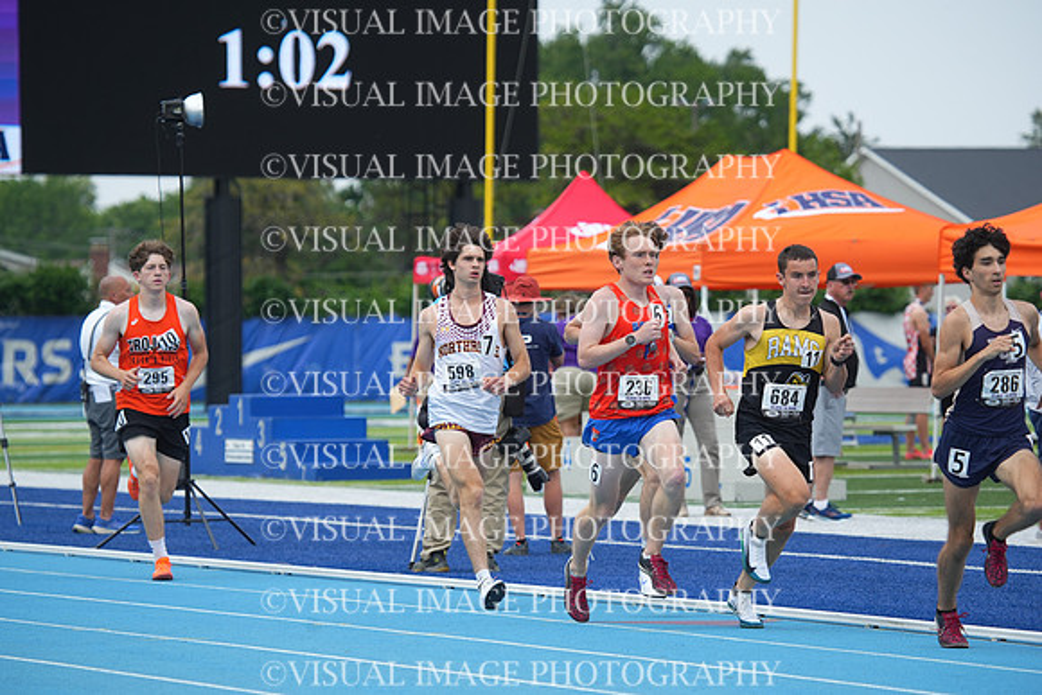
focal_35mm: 210
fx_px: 6079
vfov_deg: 6.5
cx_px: 521
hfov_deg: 9.8
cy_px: 348
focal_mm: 210
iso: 400
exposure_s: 1/1250
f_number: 5.6
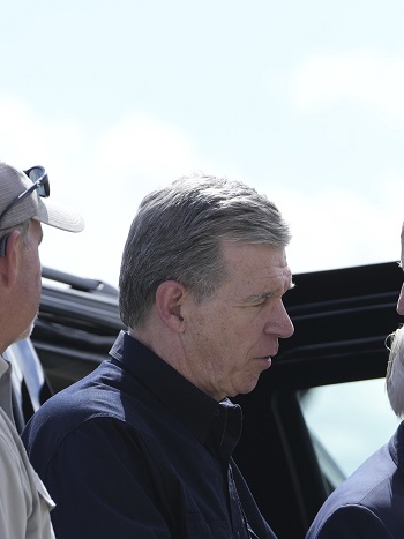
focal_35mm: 546
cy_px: 459
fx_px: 8500
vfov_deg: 3.6
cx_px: 449
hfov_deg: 2.7
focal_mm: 221
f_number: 7.1
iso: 320
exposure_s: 1/800
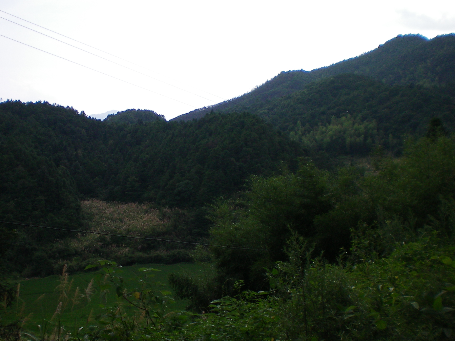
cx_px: 179
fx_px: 710
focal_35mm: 54
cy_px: 216
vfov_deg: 26.9
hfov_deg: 35.4
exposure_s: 1/500
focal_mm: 6.3
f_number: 4.6
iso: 64
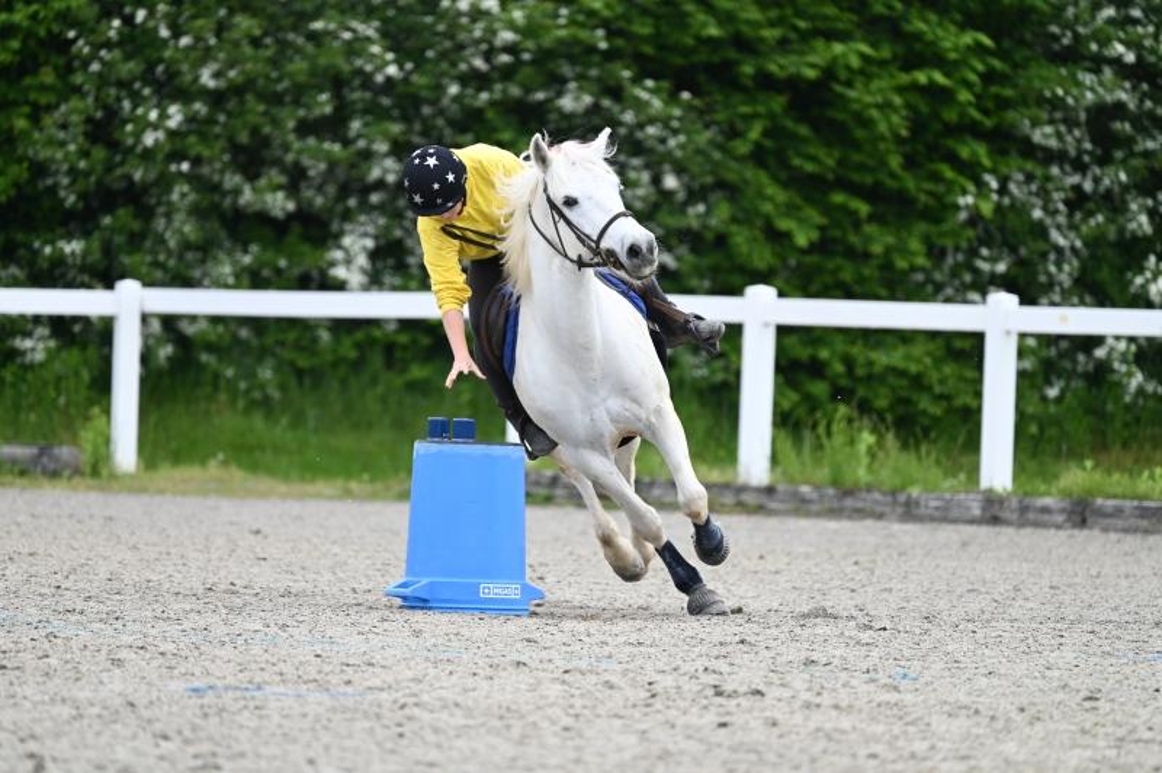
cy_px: 386
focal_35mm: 340
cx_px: 581
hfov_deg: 6.1
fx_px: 10965
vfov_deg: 4.0
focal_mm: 340
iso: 800
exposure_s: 1/1250
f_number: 5.3
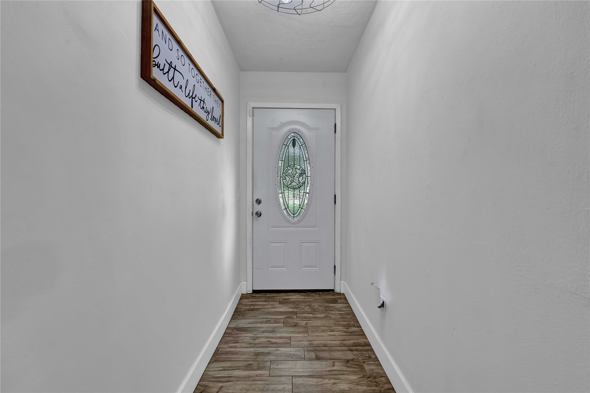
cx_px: 295
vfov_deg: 73.7
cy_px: 196
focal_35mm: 16
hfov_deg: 96.7
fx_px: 262
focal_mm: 16
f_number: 8
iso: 100
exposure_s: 1/8
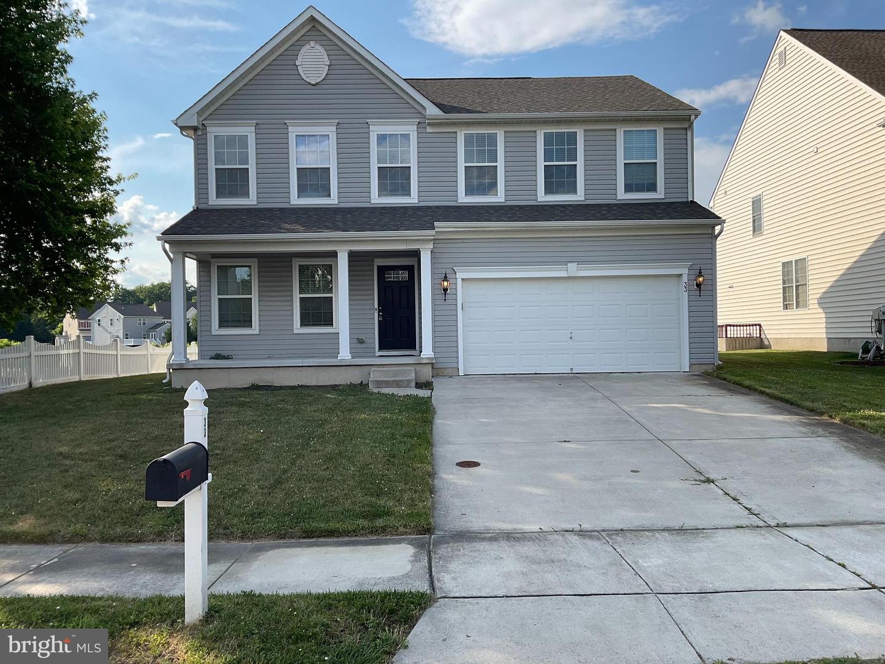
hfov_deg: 61.7
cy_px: 332
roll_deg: +0.2
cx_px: 442
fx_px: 741
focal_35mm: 29
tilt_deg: +0.0
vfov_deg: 48.2
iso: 16
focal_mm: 3
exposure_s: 1/1250
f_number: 1.8
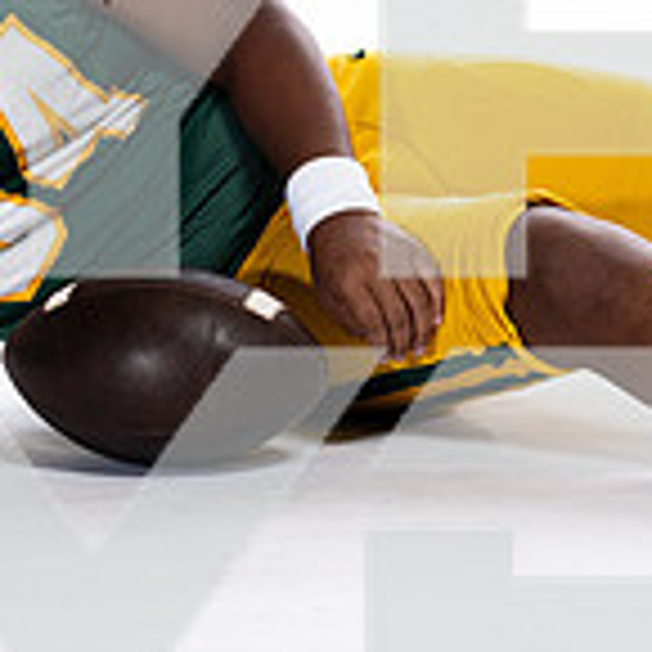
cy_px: 43
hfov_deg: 7.8
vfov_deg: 7.8
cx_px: 292
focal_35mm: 224
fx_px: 4773
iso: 400
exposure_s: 1/250
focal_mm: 66
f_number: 8
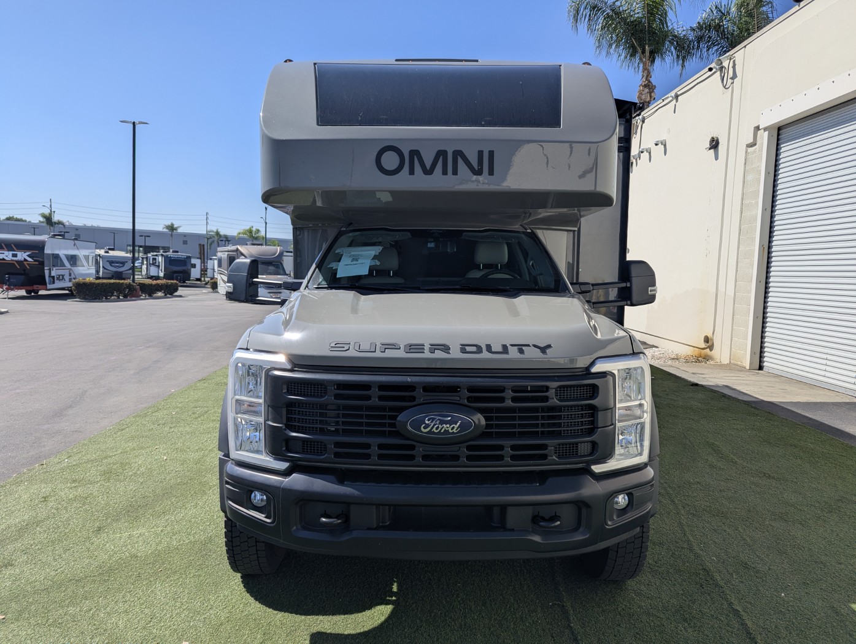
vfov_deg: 56.9
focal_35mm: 24
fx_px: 594
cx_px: 428
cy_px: 322
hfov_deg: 71.5
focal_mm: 6.81
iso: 42
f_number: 1.85
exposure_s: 1/2632
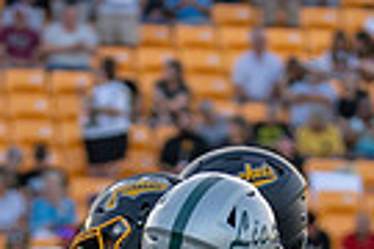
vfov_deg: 2.9
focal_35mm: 473
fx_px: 4914
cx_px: 13
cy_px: 637
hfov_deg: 4.4
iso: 200
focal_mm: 86
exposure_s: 1/320
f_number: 2.8
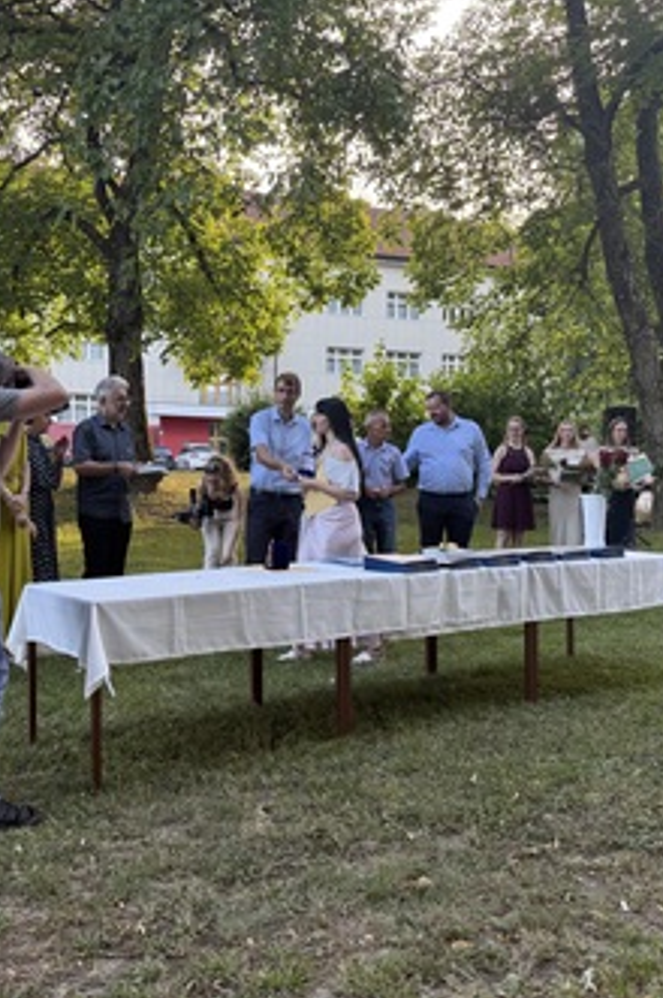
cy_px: 491
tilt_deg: -0.6
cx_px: 271
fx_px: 941
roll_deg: -1.3
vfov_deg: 55.8
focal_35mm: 34
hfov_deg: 38.7
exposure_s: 1/223
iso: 160
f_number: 1.78
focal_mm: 6.76
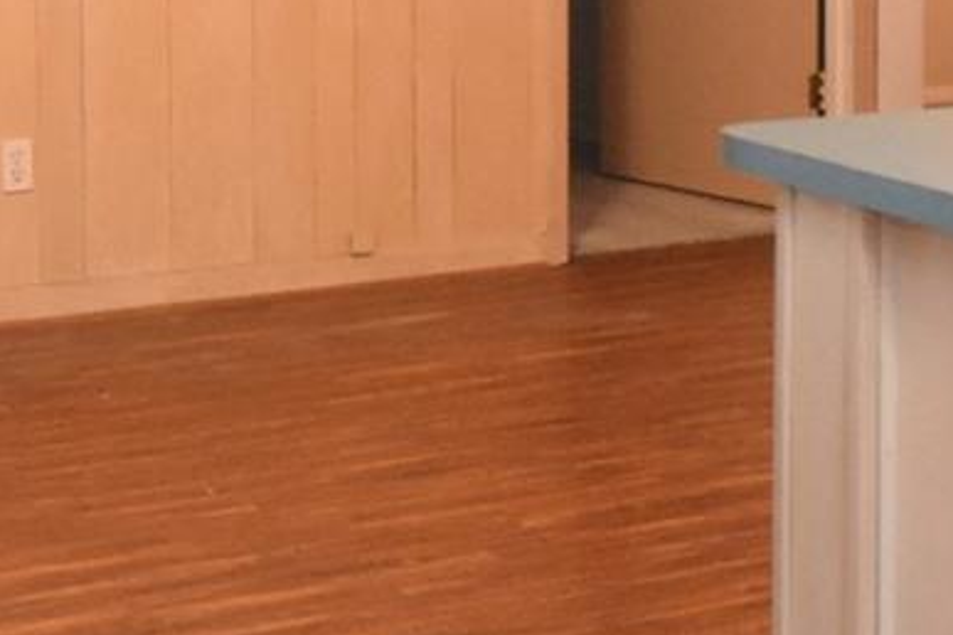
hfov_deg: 18.4
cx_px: 468
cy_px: -144
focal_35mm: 111
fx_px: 2938
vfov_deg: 12.0
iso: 2800
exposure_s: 1/60
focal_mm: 14
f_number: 4
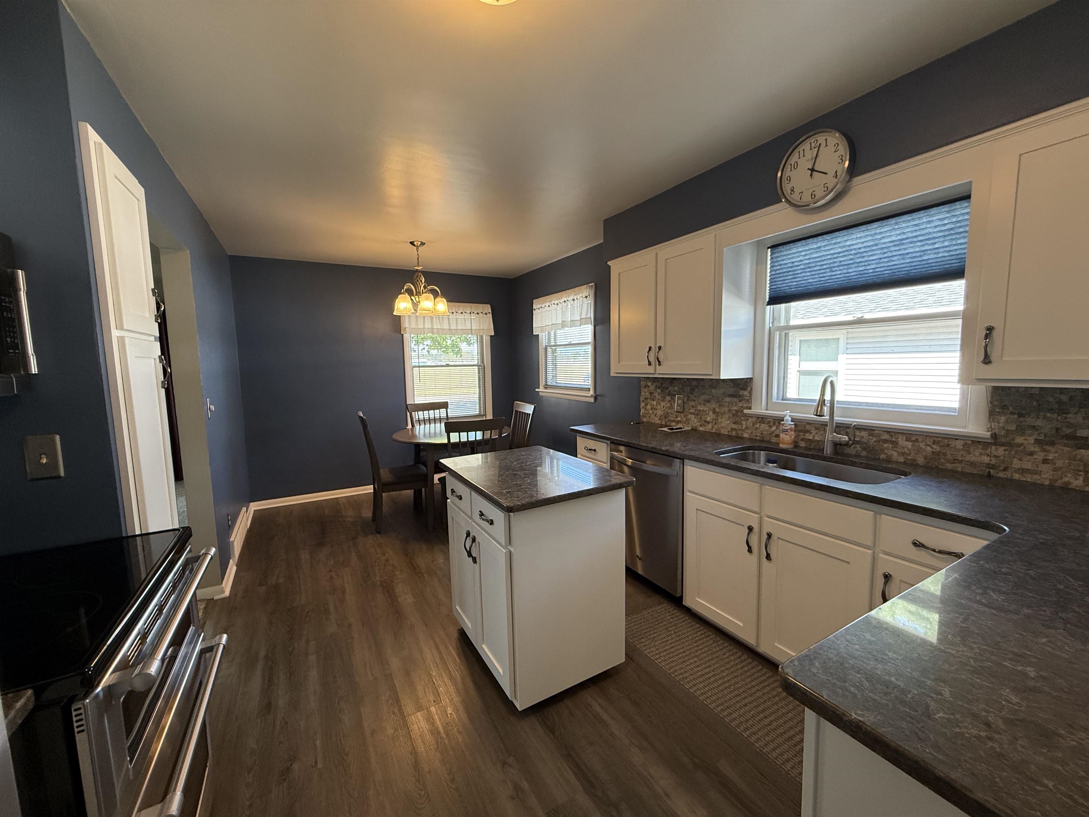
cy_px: 408
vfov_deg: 85.7
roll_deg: +0.9
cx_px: 544
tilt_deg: -6.0
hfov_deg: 102.1
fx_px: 440
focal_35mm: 14
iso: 250
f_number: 2.2
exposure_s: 1/120
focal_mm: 2.22
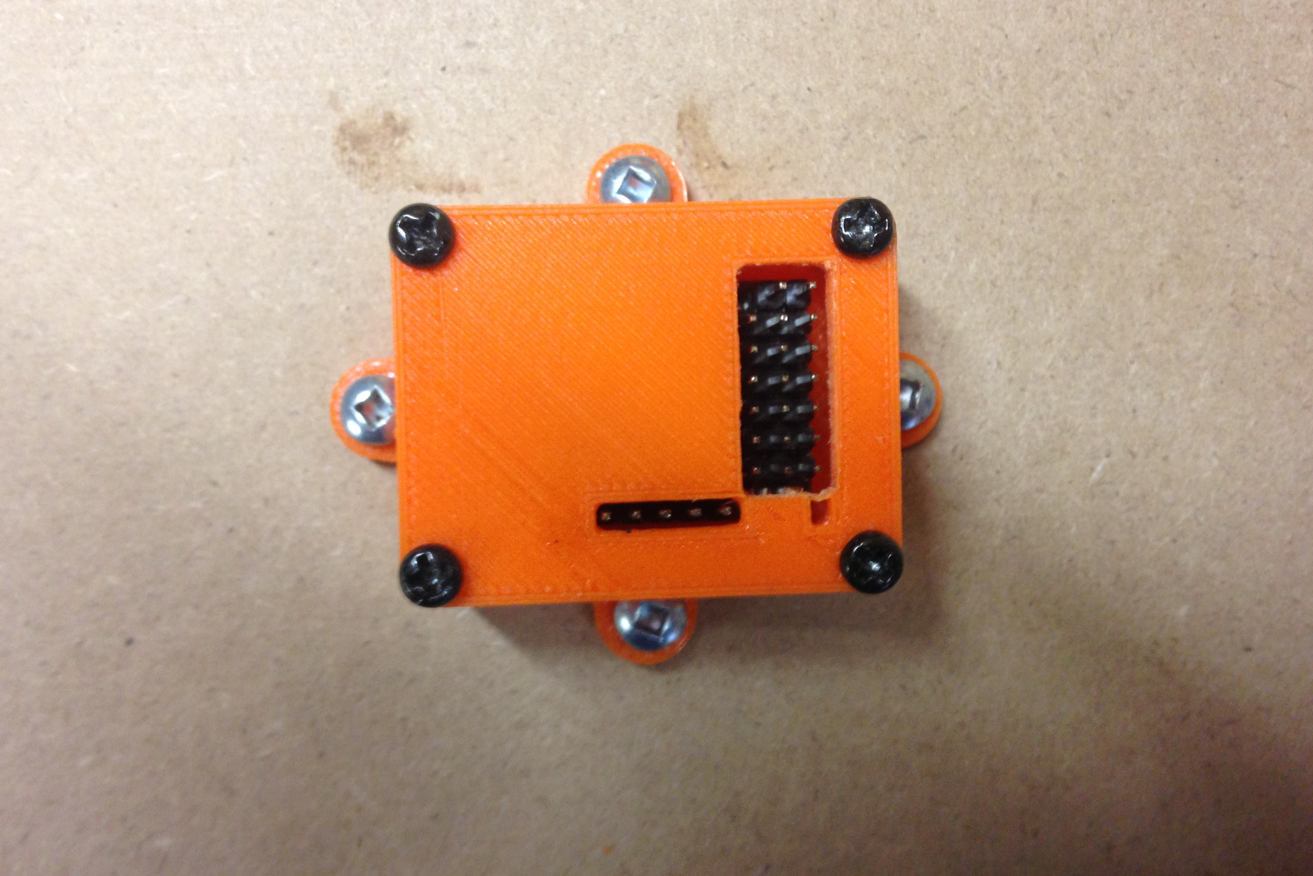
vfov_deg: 37.8
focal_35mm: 35
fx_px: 1276
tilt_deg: -88.9
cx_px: 654
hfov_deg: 54.4
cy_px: 466
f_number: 2.4
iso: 125
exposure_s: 1/20
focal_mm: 4.12
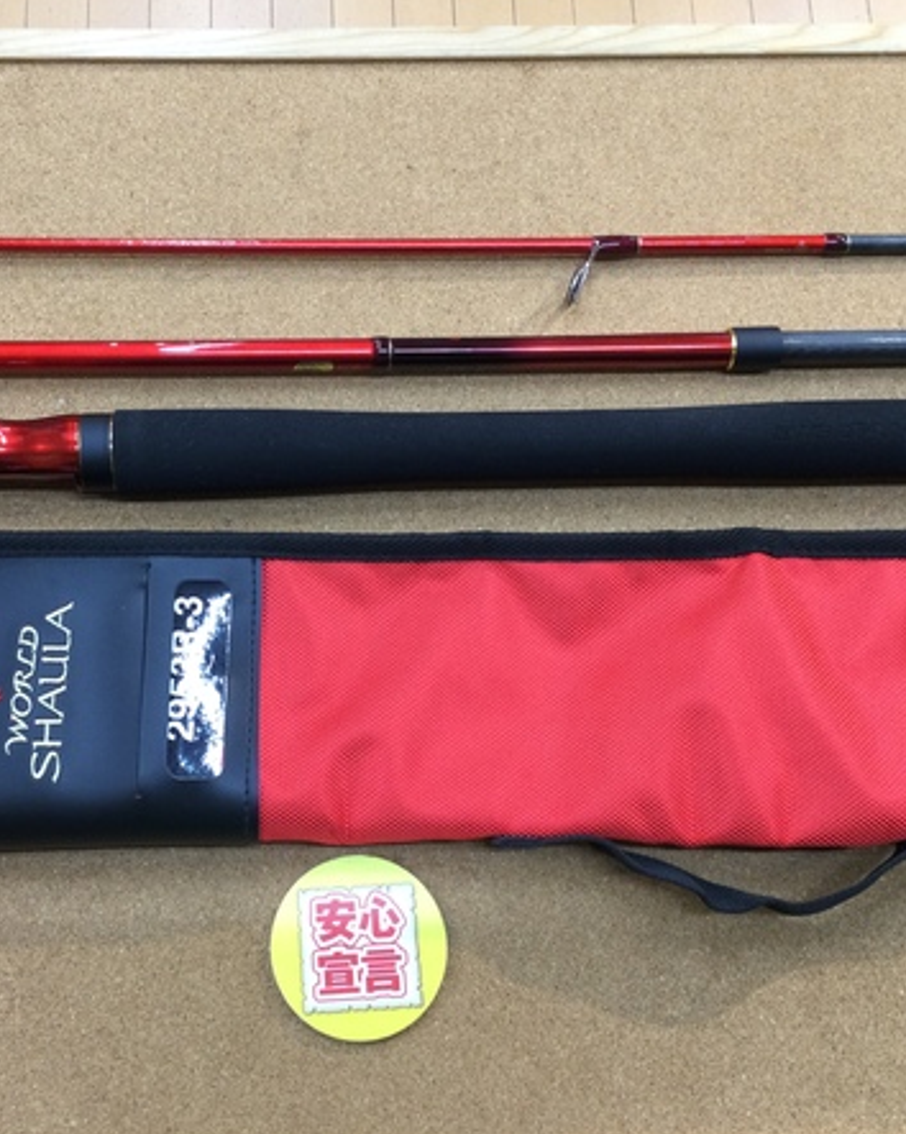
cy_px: 571
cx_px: 328
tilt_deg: -73.7
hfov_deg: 36.2
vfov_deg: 44.8
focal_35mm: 41
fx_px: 1375
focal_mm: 3.3
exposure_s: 1/30
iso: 64
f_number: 2.4
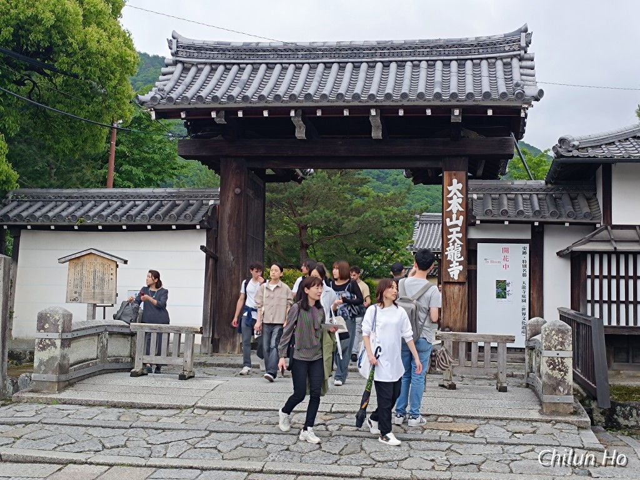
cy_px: 240
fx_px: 444
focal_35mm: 24
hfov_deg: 71.6
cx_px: 320
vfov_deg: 56.8
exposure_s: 1/125
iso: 50
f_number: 1.65
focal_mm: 6.14
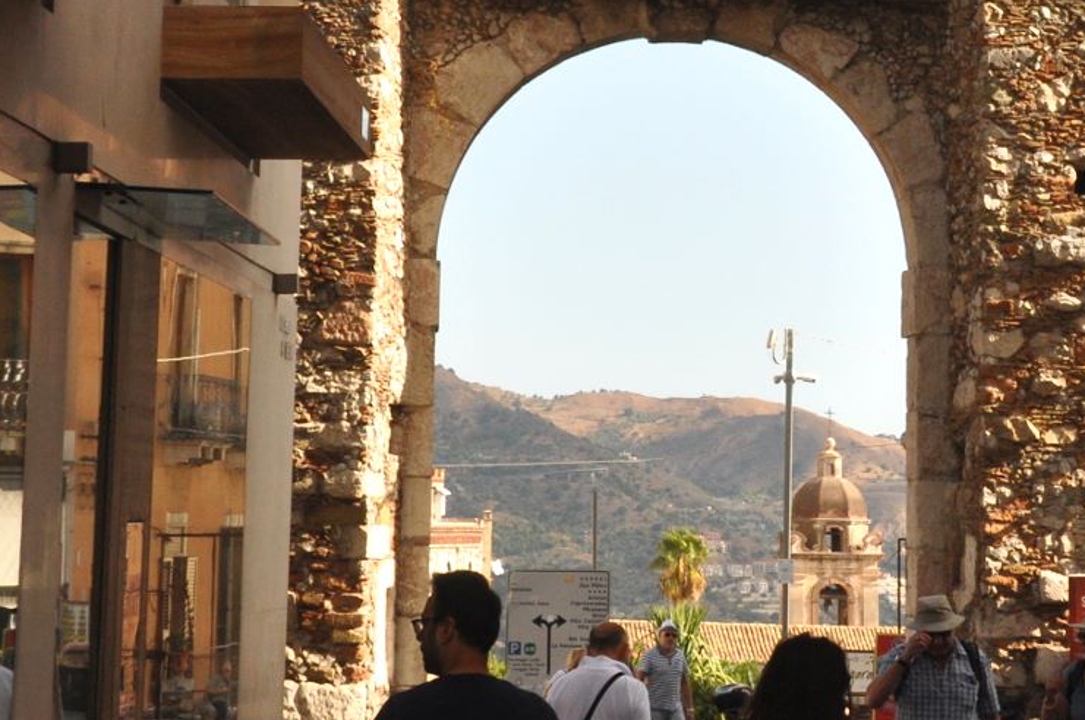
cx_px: 801
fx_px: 3040
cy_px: -36
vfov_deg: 13.3
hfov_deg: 20.1
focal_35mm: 101
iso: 640
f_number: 11
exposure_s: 1/125
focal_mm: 26
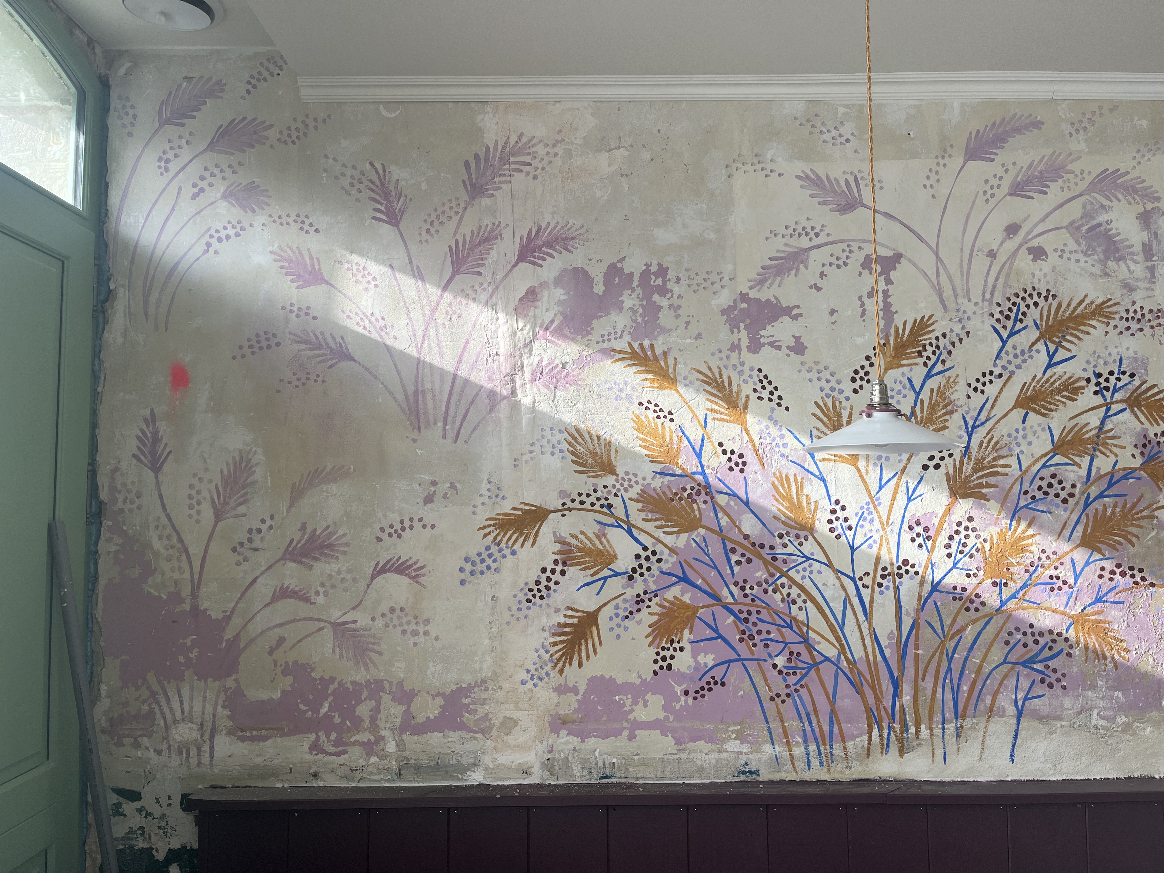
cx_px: 582
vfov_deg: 53.1
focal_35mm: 26
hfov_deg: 67.3
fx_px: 874
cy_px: 436
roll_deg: +0.7
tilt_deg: +5.0
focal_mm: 5.1
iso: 50
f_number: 1.6
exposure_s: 1/304
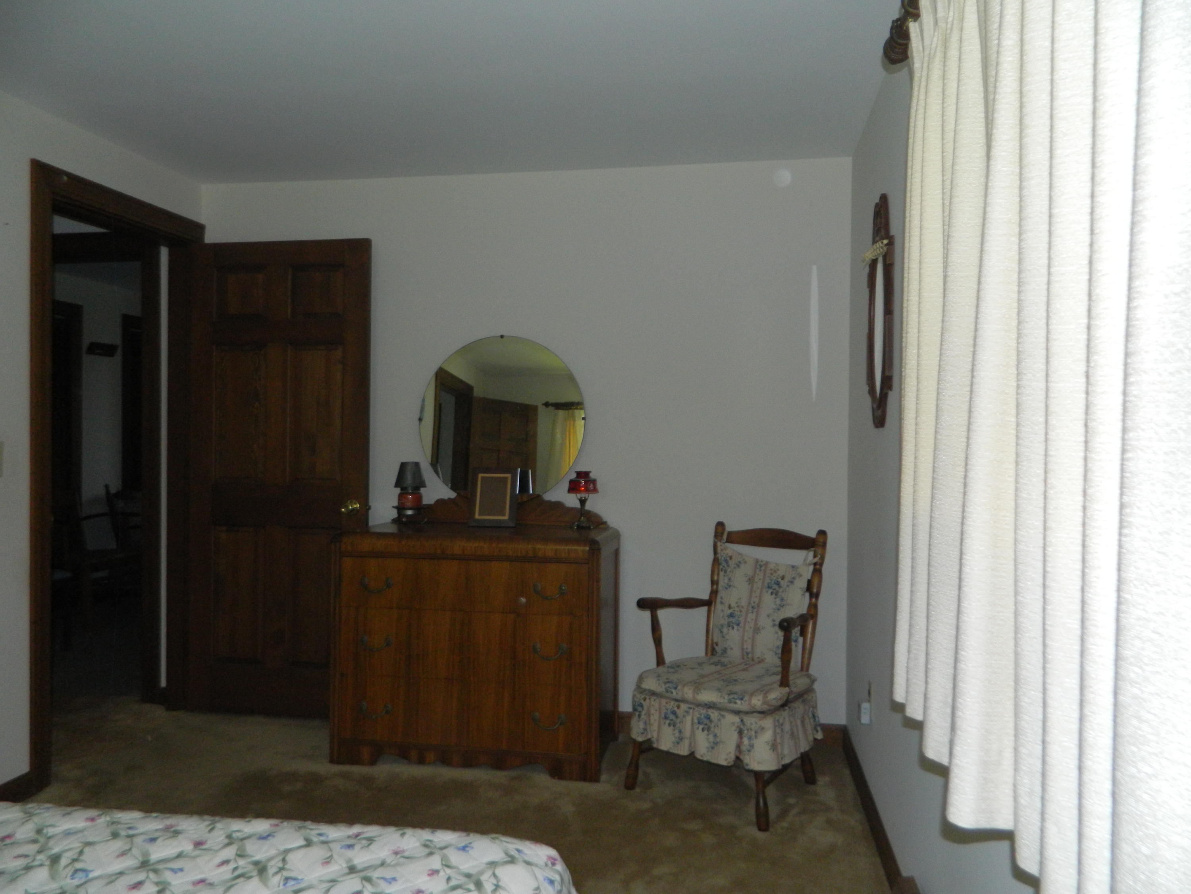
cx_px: 596
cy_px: 447
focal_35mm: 25
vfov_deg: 54.9
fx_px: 860
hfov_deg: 69.4
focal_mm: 4.5
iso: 200
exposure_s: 1/30
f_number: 3.1
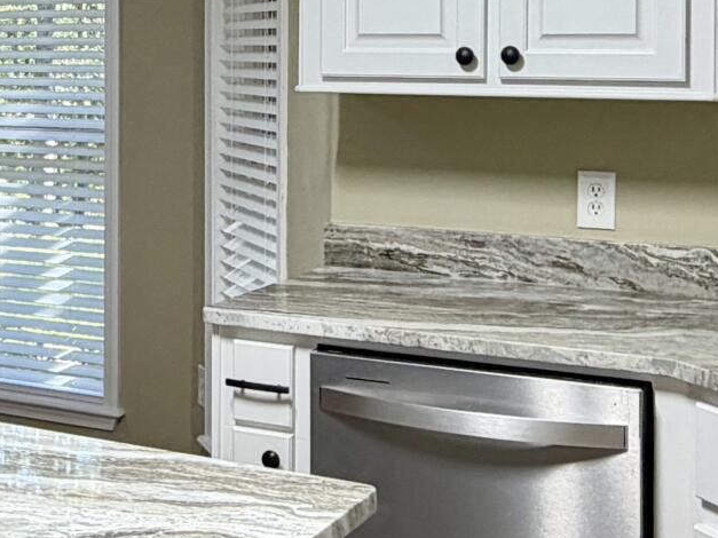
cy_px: 72
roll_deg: +0.3
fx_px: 1389
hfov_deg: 28.5
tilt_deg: -0.9
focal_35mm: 67
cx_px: 176
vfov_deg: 21.5
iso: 64
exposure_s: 1/120
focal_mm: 2.22
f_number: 2.2
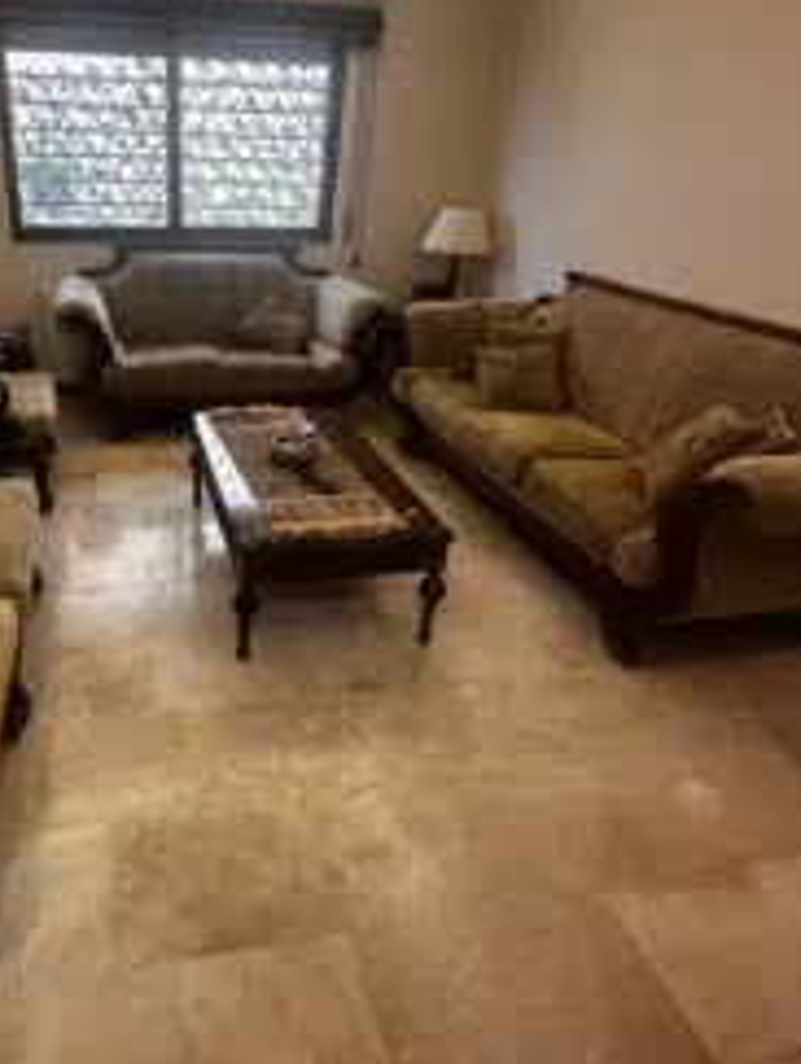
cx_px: 228
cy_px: 508
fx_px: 708
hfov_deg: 56.8
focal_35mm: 23
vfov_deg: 73.8
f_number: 2.2
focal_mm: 2.22
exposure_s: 1/50
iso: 160
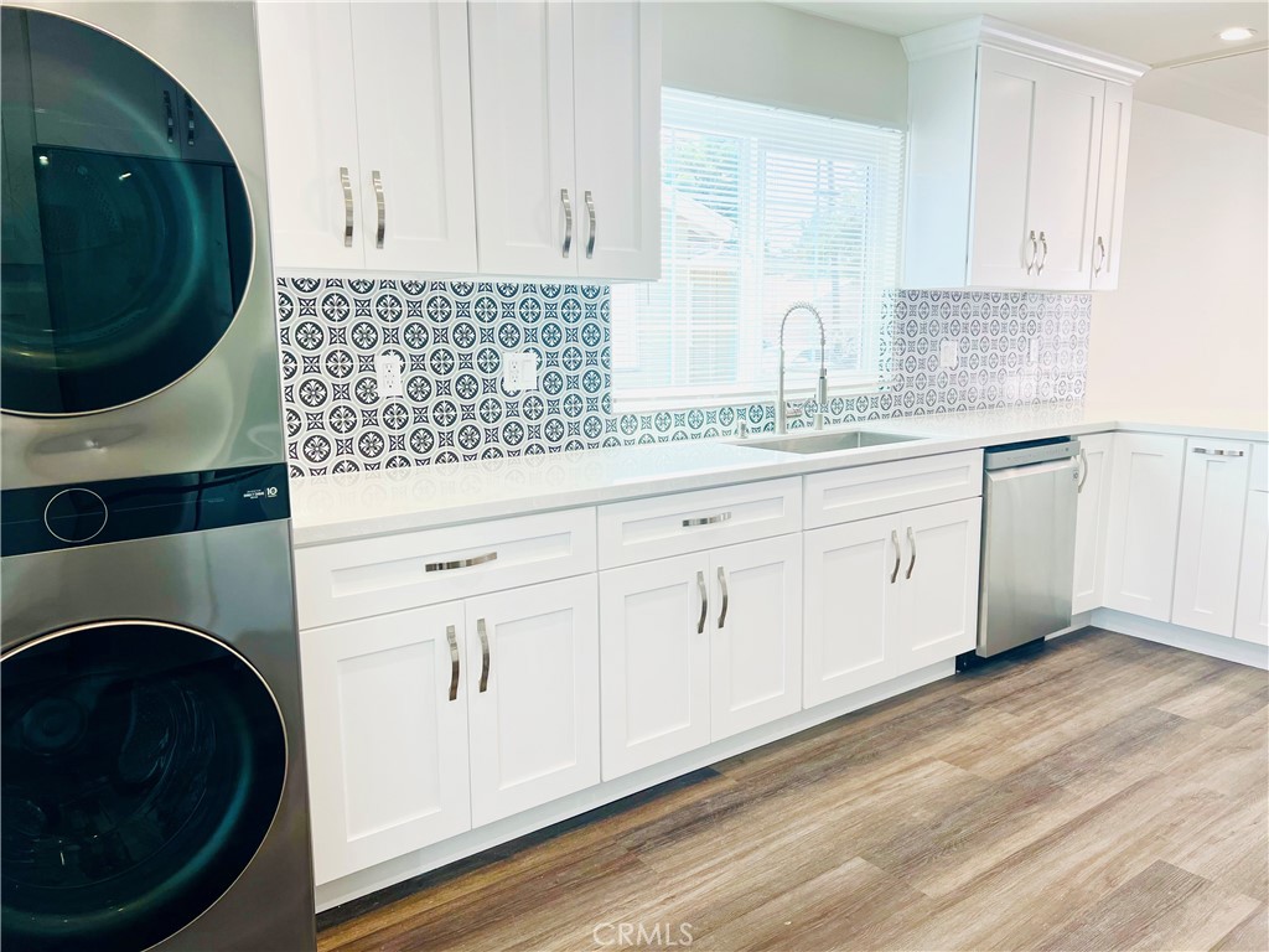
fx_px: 953
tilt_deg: -9.5
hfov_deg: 67.3
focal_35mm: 26
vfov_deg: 53.1
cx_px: 634
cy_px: 476
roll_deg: +0.2
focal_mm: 5.7
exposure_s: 1/201
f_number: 1.5
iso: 40
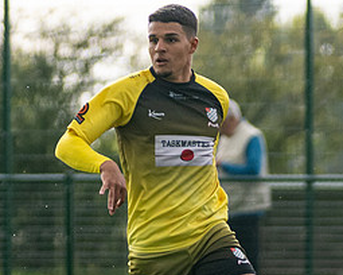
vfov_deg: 1.4
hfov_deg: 1.8
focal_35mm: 1096
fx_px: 11126
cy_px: 284
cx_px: 355
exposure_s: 1/1250
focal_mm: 220
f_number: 4
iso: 400
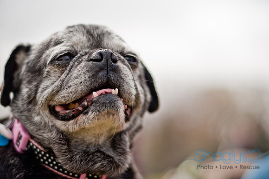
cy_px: 90
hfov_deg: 27.0
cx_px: 134
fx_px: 560
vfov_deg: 18.1
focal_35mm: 75
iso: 200
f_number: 1.8
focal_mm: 50
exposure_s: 1/5000
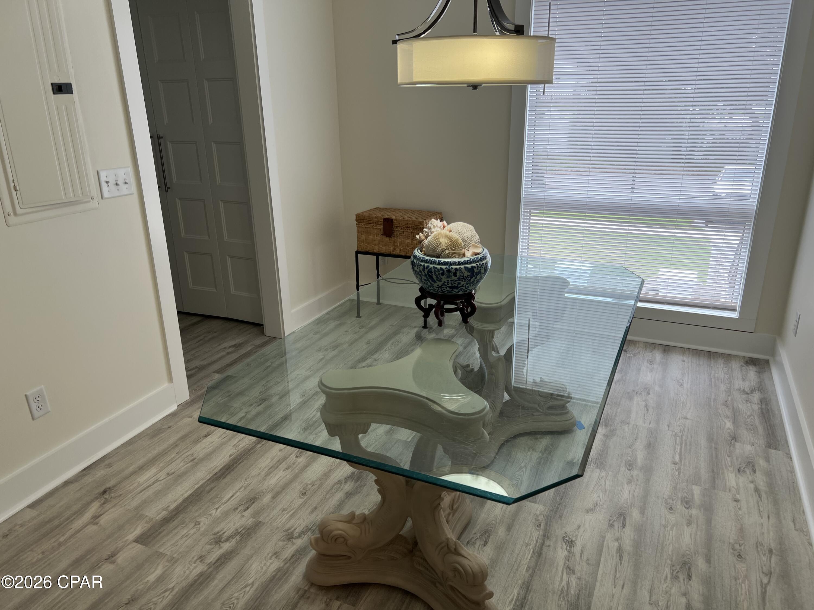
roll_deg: +0.6
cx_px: 407
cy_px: 305
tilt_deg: -19.4
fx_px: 611
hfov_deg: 67.3
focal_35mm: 26
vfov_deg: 53.1
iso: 32
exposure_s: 1/142
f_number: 1.5
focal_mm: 5.7
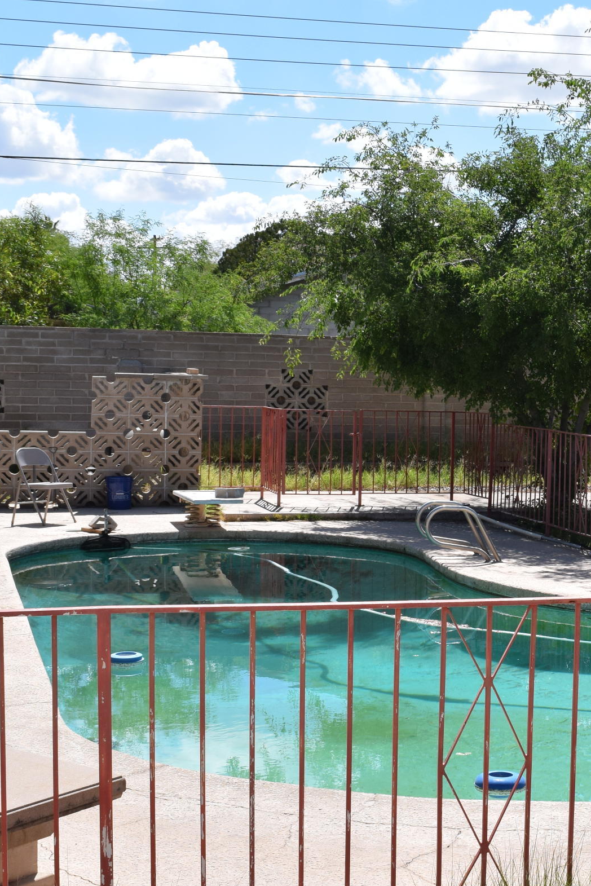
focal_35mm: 63
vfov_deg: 31.9
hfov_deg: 20.7
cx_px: 623
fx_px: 1551
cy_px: 483
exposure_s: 1/400
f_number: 10
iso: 200
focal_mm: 22
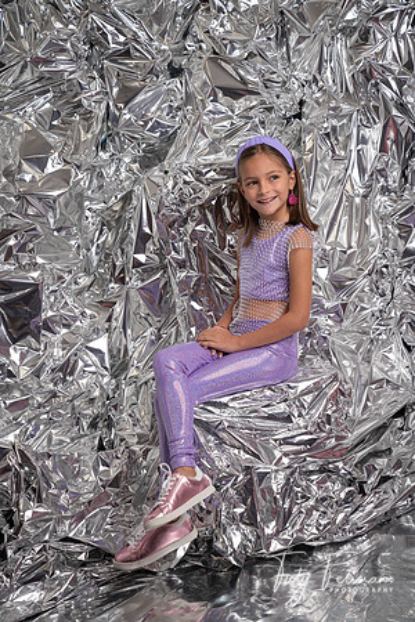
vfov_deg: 33.9
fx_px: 1020
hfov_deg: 23.0
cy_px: 311
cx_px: 208
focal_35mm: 59
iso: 160
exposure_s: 1/160
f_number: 5.6
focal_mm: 59
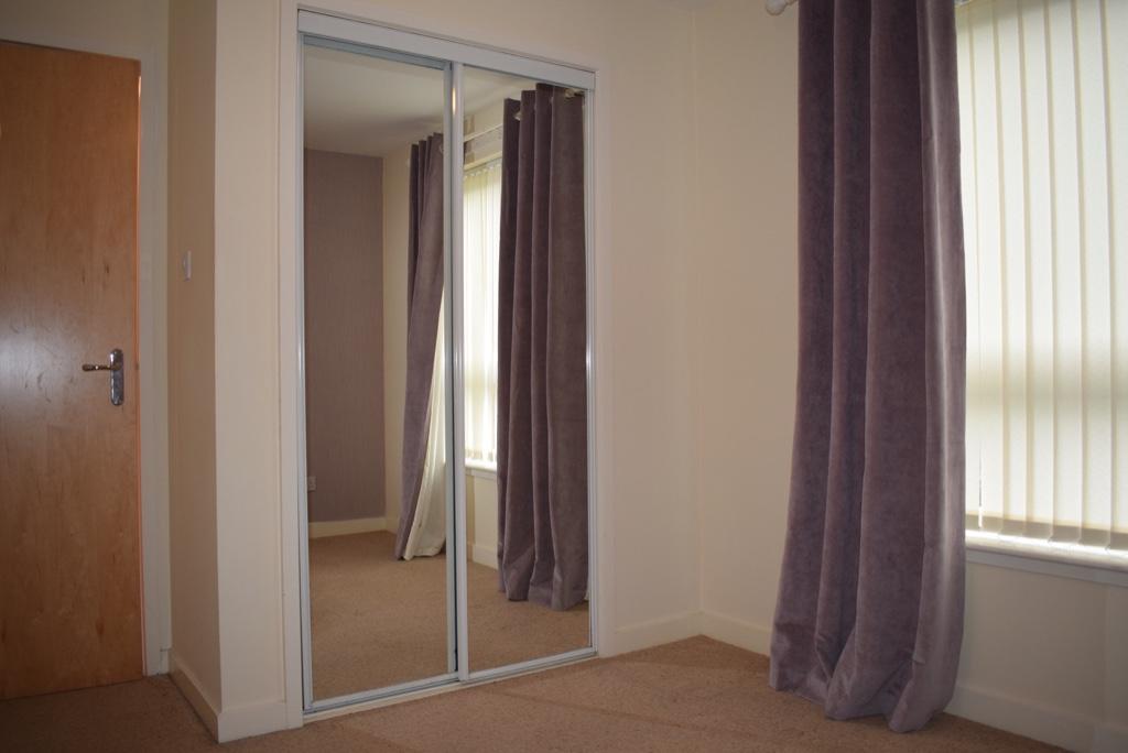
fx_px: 846
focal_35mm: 27
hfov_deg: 67.4
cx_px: 564
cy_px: 376
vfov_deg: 48.0
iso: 800
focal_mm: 18
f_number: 4
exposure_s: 1/60
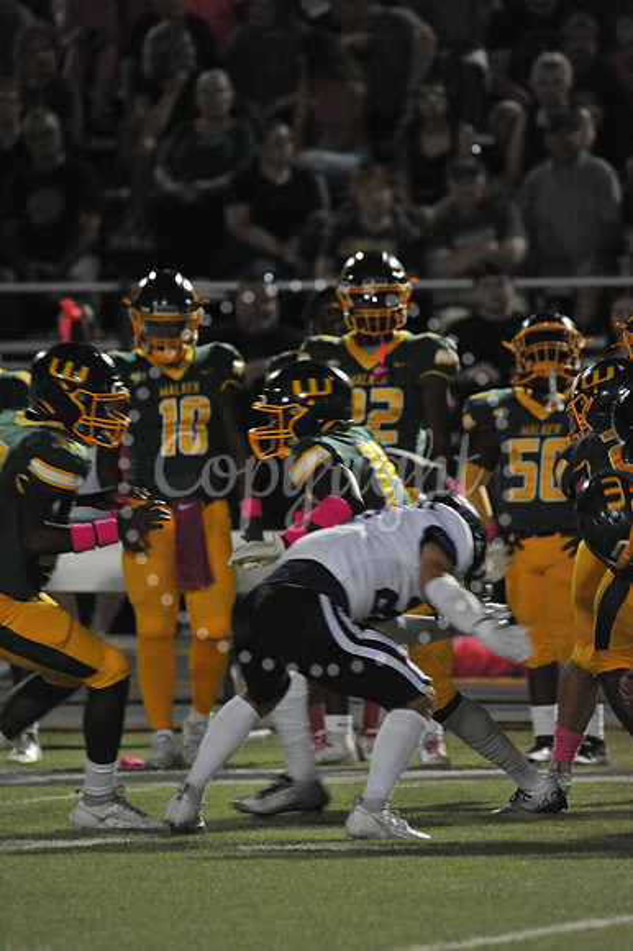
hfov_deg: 2.3
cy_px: 476
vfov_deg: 3.4
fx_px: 15843
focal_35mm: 600
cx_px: 316
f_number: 6.3
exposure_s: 1/200
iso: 6400
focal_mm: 600
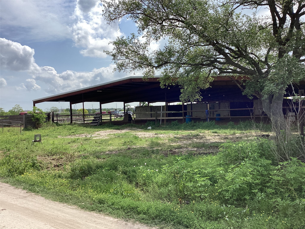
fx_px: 273
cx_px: 152
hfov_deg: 58.4
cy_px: 114
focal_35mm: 31
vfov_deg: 45.4
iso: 25
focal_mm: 3.3
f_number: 2.4
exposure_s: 1/1567
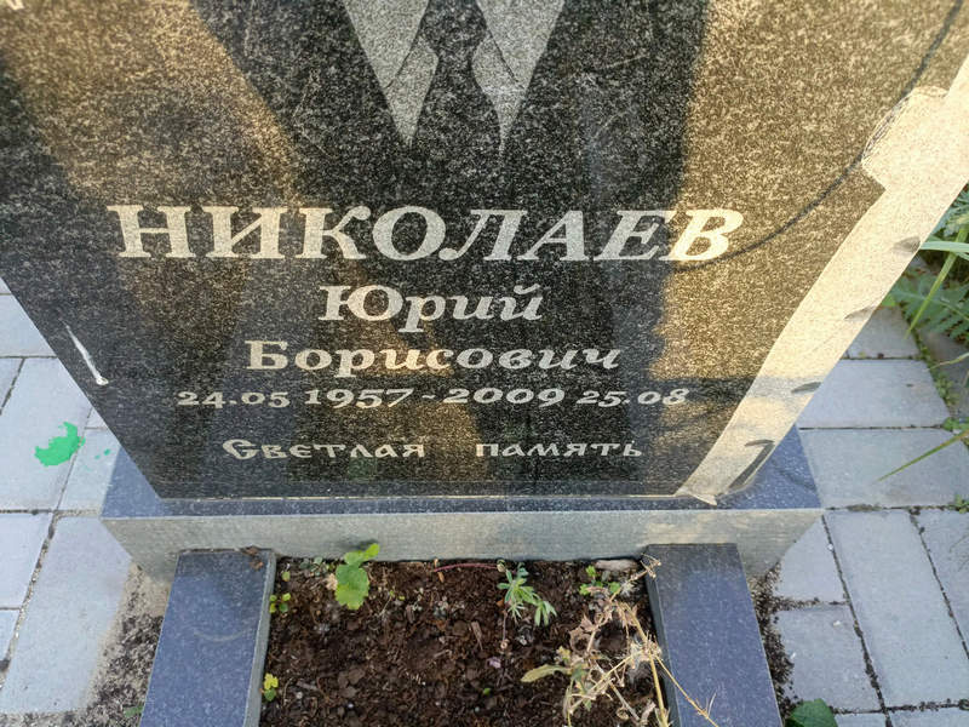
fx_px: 700
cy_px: 364
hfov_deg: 69.4
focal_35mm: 25
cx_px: 484
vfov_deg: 54.9
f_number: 1.69
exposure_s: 1/120
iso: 257
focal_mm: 4.76
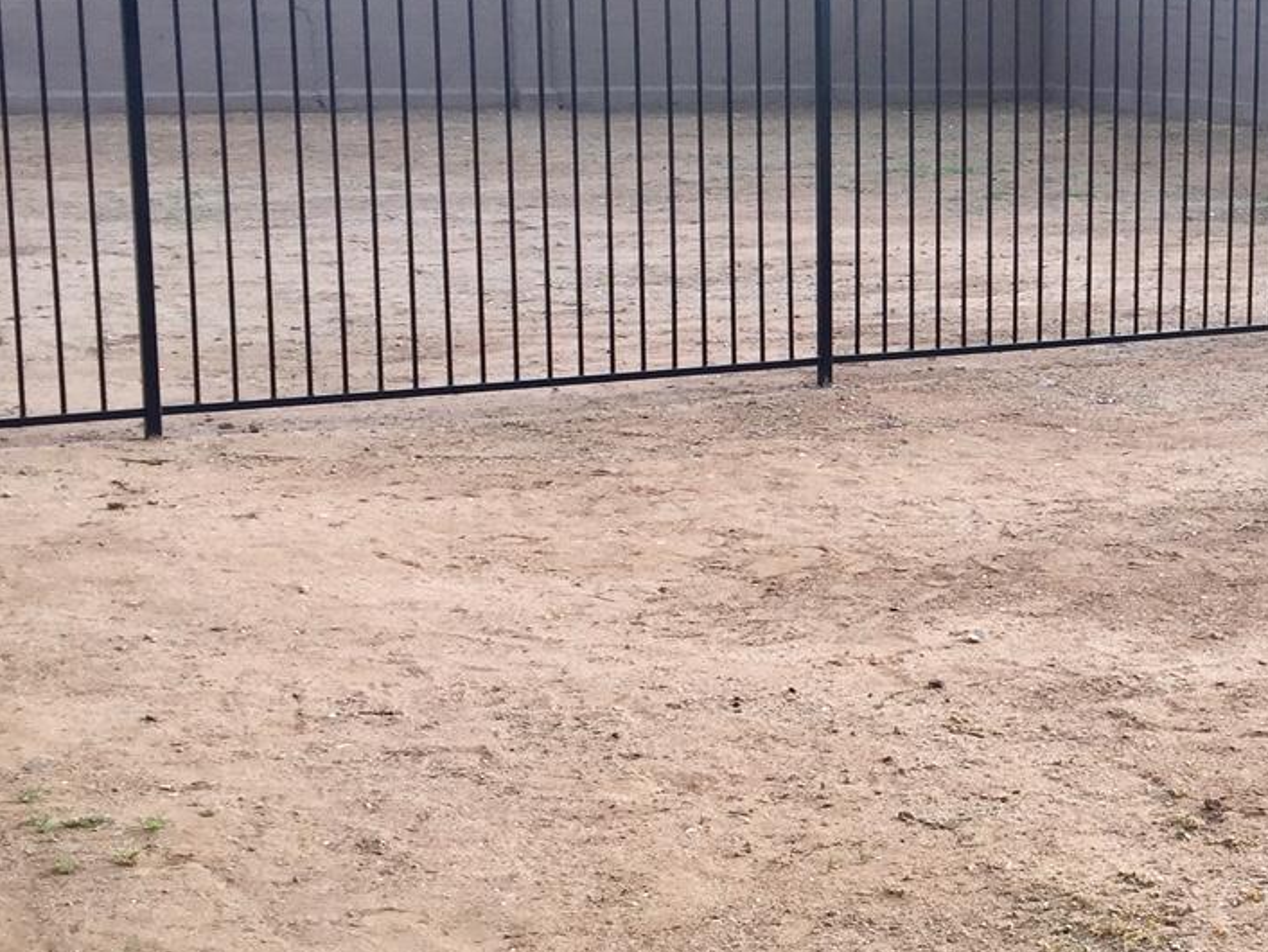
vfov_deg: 21.9
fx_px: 2455
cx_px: 1232
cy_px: 483
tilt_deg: -10.0
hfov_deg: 27.5
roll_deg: -1.9
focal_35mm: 67
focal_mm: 4.15
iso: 32
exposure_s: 1/139
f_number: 2.2
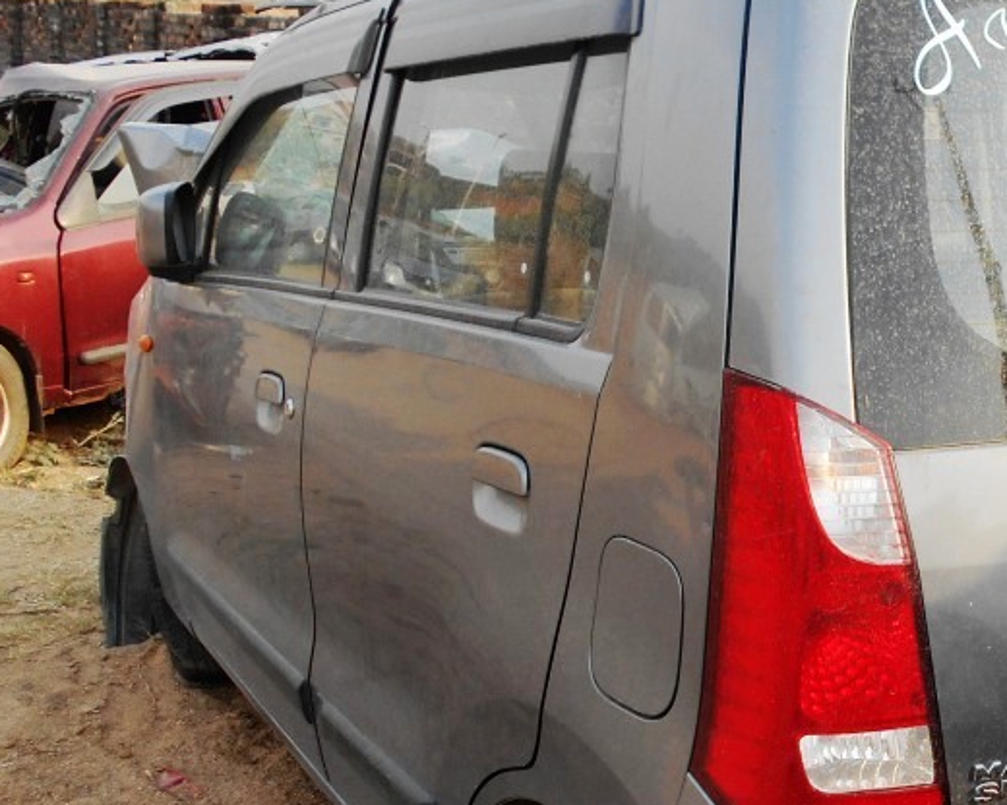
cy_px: 476
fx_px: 1490
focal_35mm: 50
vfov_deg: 30.2
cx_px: 813
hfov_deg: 36.0
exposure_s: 1/250
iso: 80
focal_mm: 4.6
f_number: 3.2
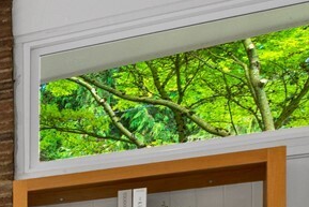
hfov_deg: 12.3
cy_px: 392
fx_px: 807
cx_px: -563
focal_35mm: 94
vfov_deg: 13.0
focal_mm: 16
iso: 640
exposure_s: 1/8
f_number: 7.1
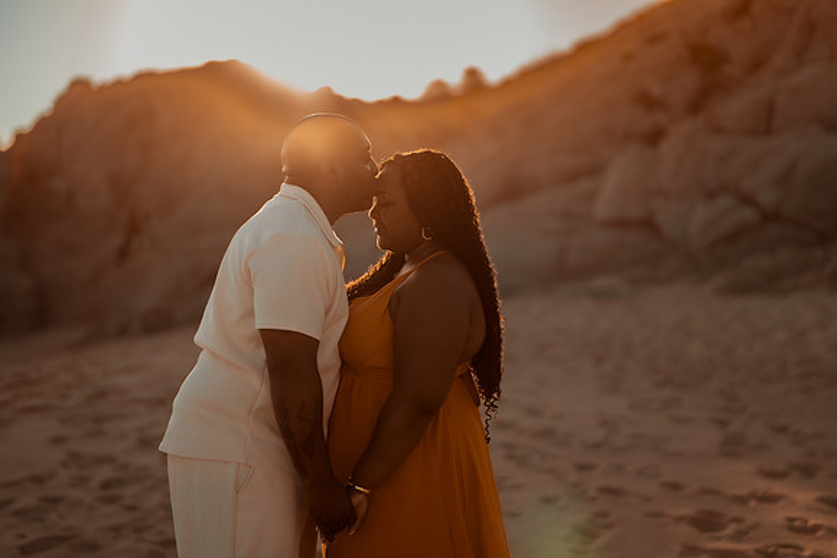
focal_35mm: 58
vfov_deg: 23.4
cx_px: 418
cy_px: 279
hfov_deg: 34.5
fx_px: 1349
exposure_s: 1/4000
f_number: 1.4
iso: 100
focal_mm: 58
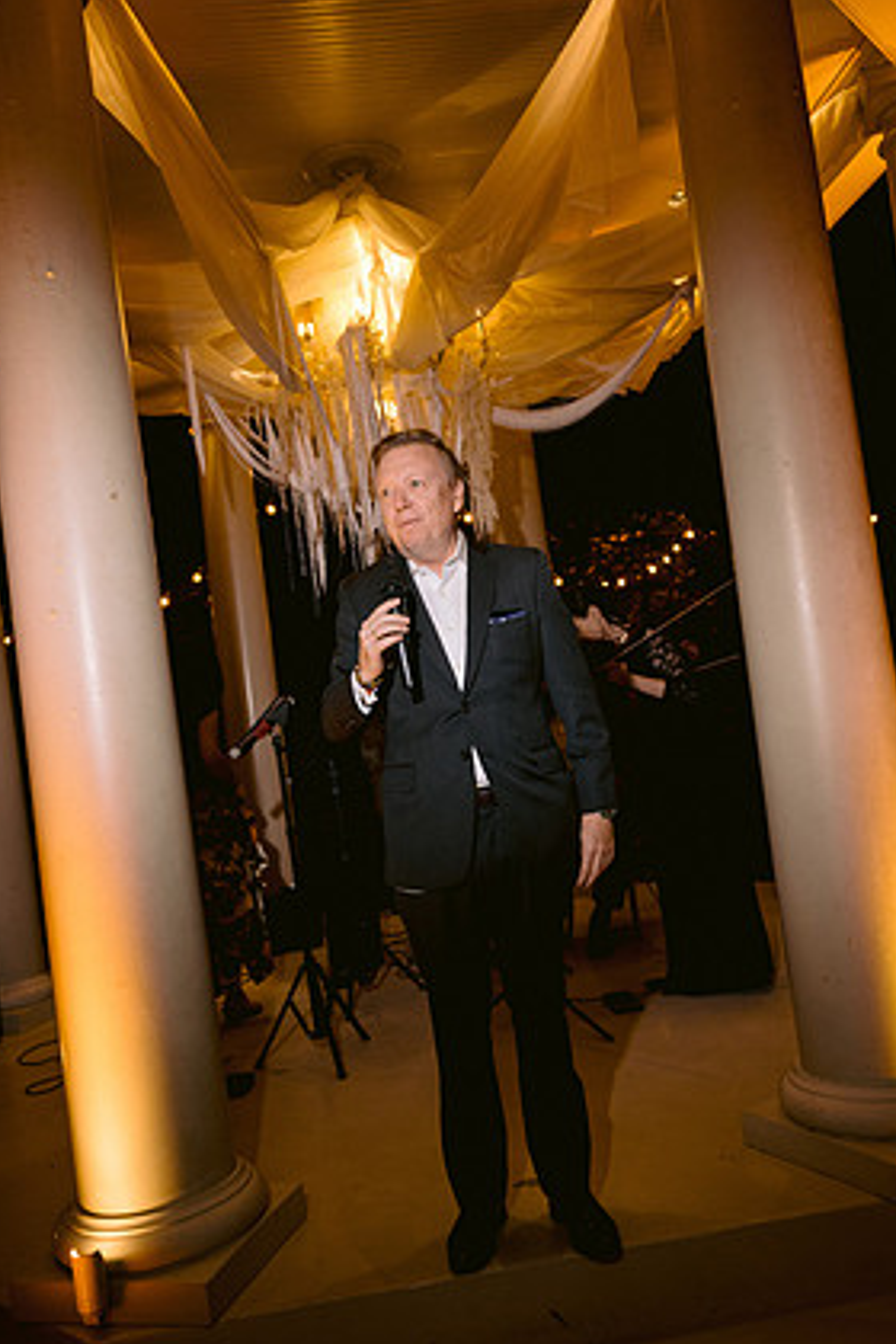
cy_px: 685
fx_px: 1120
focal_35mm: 30
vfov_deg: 61.9
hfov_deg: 43.6
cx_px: 454
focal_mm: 28
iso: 800
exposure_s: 1/80
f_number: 4
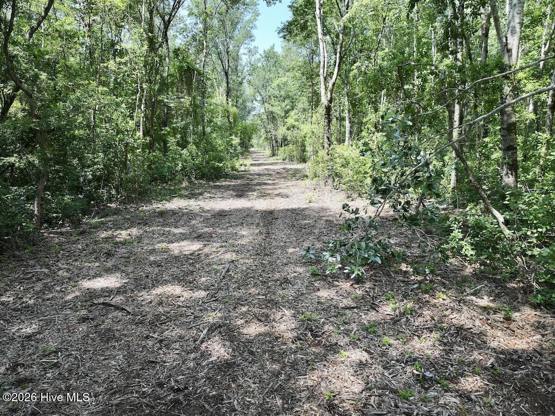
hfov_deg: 71.6
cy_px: 208
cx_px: 278
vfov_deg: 56.8
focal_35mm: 24
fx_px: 385
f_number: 2.8
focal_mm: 12.29
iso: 130
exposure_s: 1/30
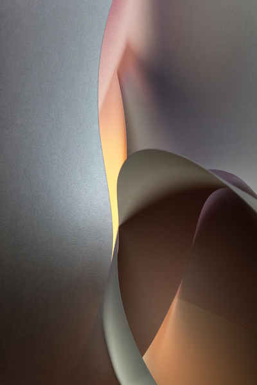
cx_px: 128
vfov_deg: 34.5
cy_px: 192
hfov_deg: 23.4
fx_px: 621
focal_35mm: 58
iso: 720
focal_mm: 58
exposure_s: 1/60
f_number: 22
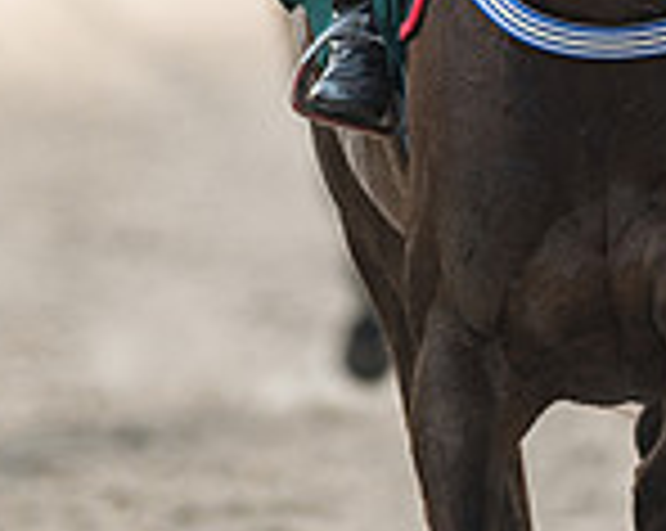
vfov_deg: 0.9
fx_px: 33740
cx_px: 659
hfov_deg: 1.1
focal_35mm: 1714
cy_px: -436
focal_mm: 400
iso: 160
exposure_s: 1/640
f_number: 5
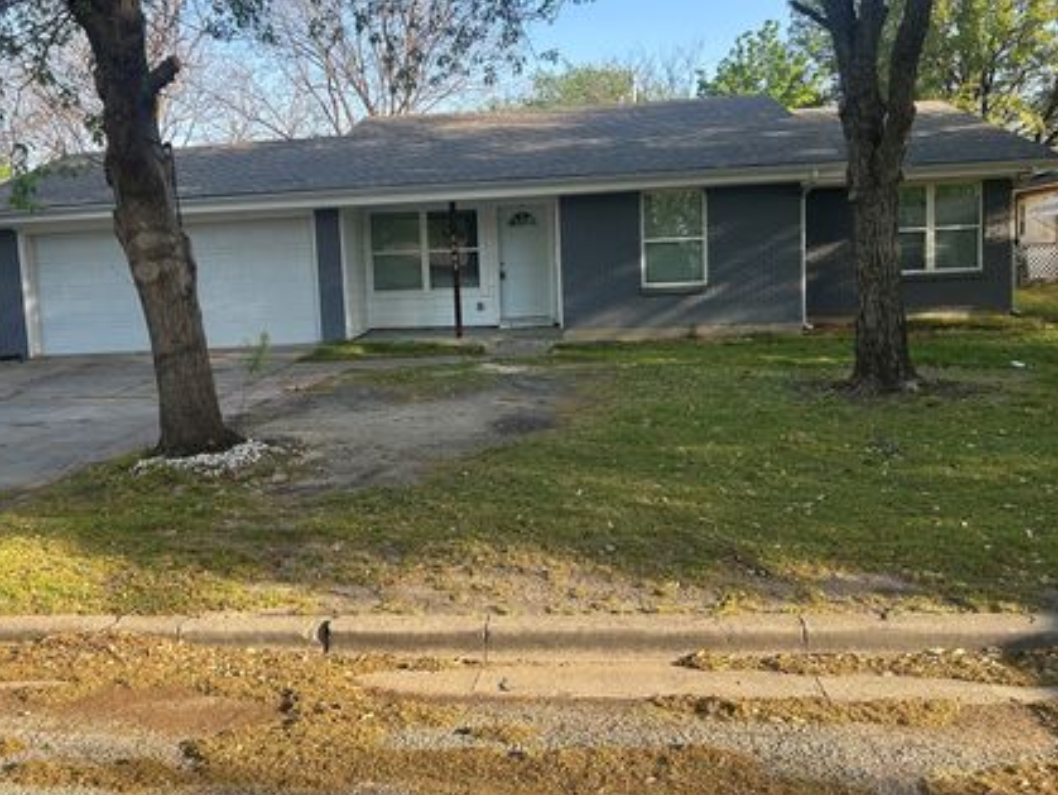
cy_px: 352
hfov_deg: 58.2
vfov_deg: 45.4
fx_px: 948
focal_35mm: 31
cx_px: 480
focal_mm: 5.7
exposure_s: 1/718
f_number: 1.5
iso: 50
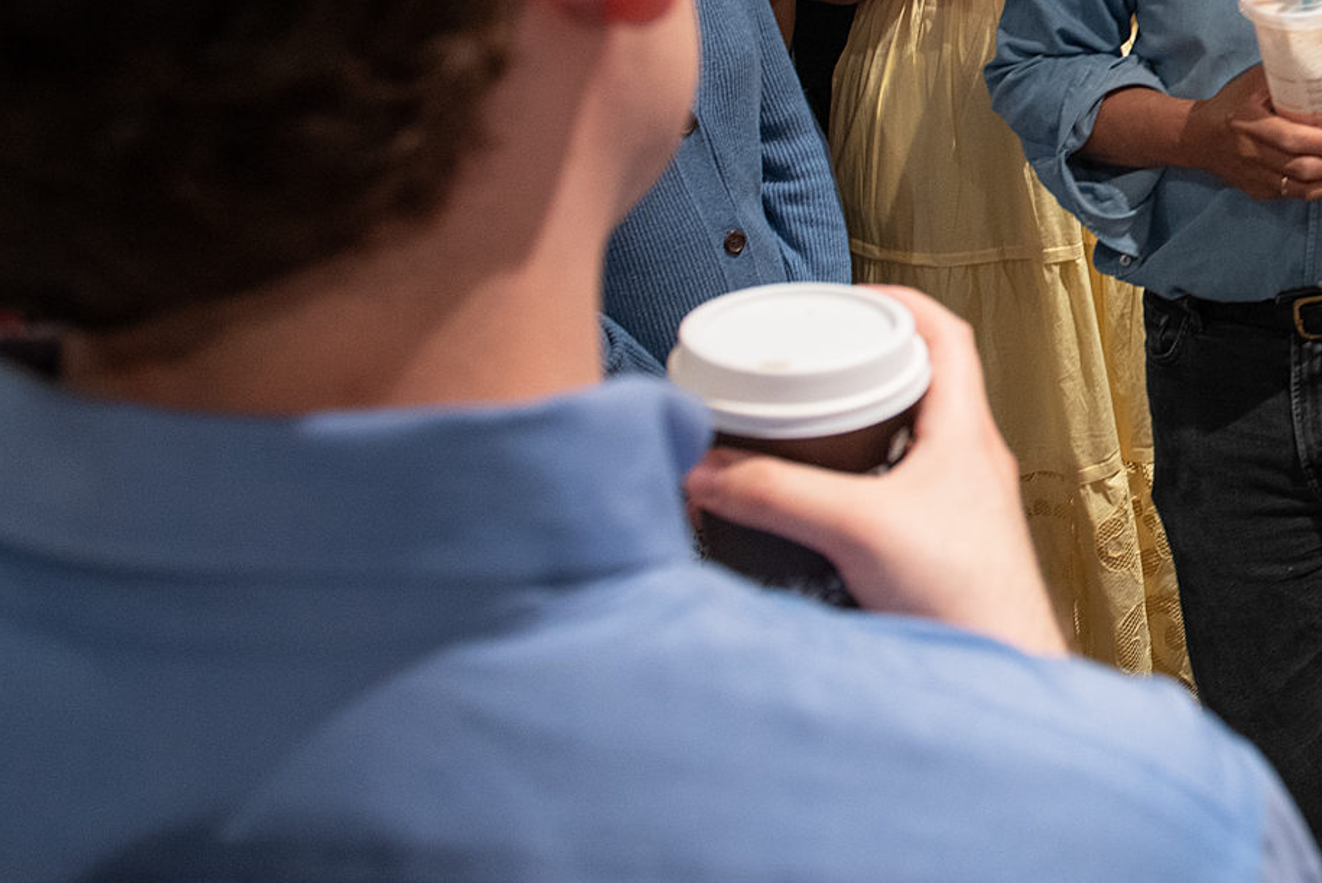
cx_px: 1439
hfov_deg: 30.5
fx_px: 2168
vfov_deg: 22.0
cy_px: -52
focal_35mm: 59
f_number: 4.5
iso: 1250
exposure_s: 1/50
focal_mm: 24
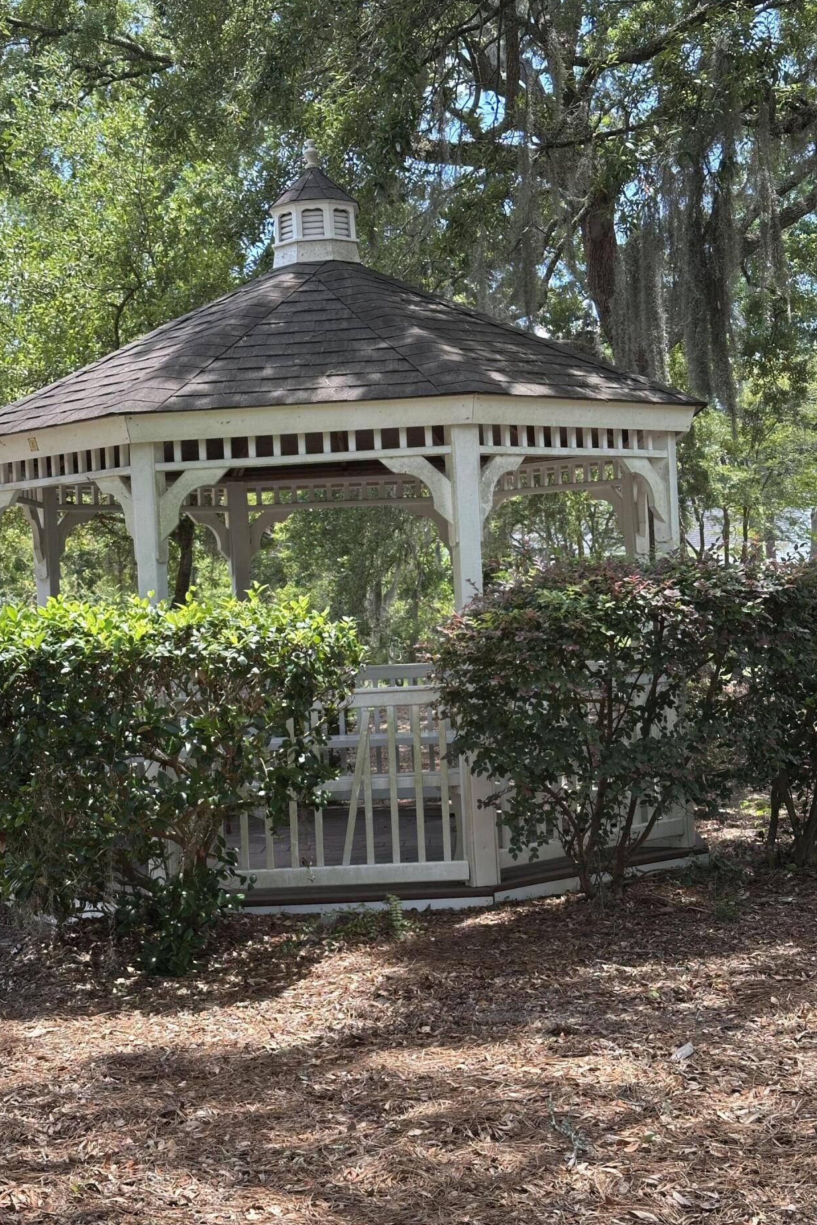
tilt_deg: +0.4
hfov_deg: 25.0
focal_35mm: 54
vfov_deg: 36.9
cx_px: 345
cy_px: 625
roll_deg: +2.1
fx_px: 1838
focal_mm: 6.86
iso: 64
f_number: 1.78
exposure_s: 1/473
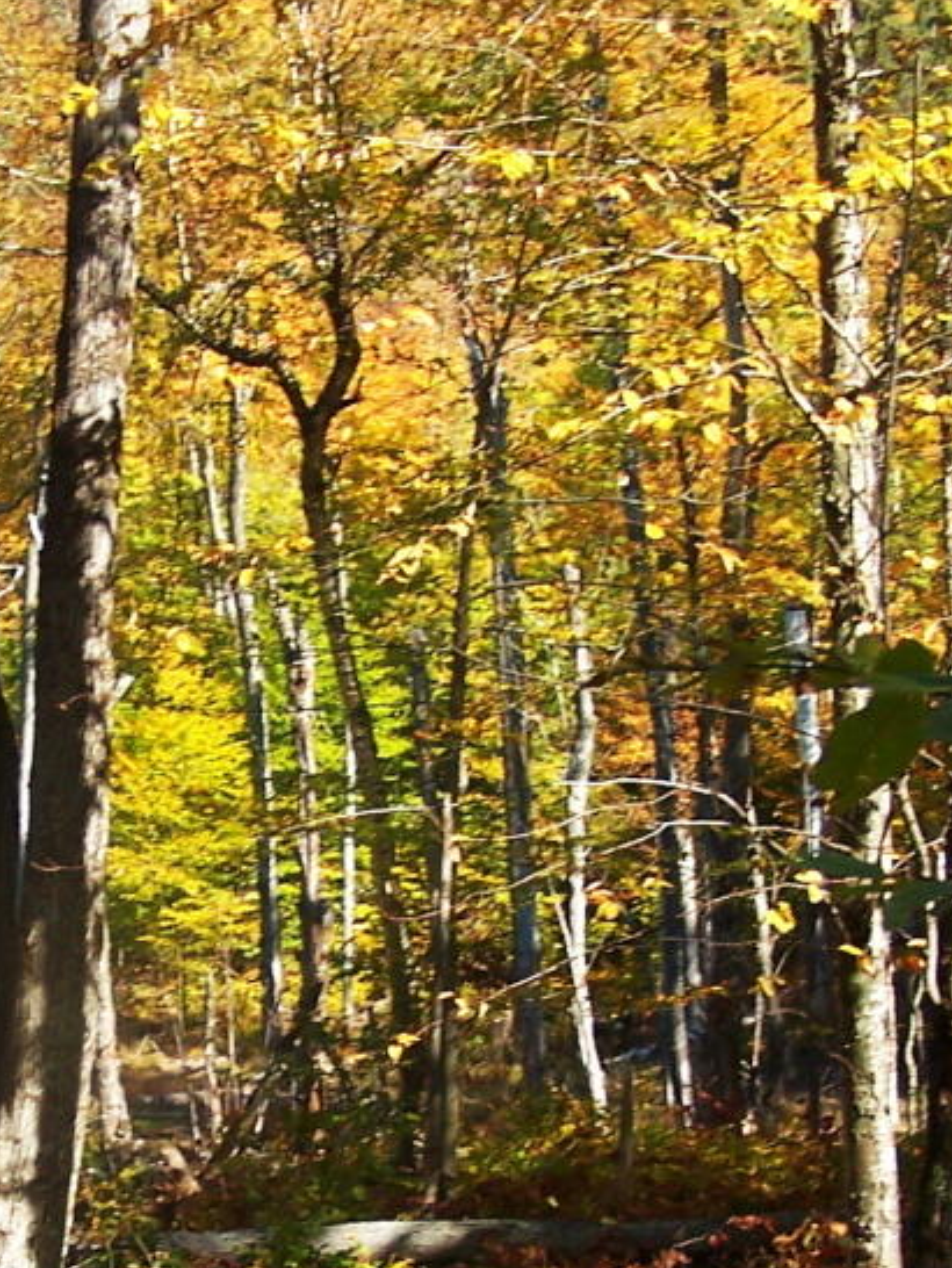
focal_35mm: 95
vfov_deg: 20.4
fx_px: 3481
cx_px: 135
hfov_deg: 15.4
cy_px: 1023
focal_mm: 6.3
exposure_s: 1/400
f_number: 2.8
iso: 80
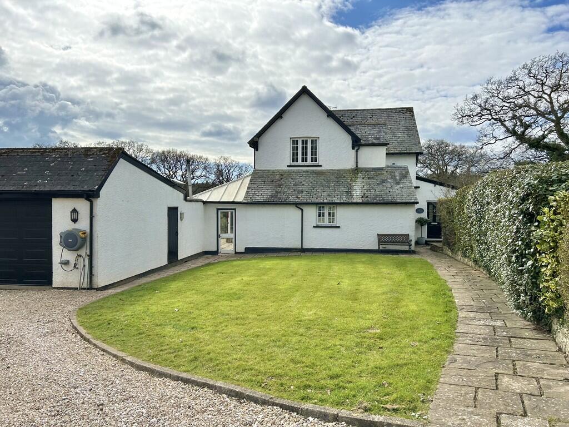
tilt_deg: -0.6
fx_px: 427
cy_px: 214
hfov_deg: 67.3
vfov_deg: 53.1
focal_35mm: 26
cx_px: 284
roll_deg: +0.3
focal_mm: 5.7
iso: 50
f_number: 1.5
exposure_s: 1/9434
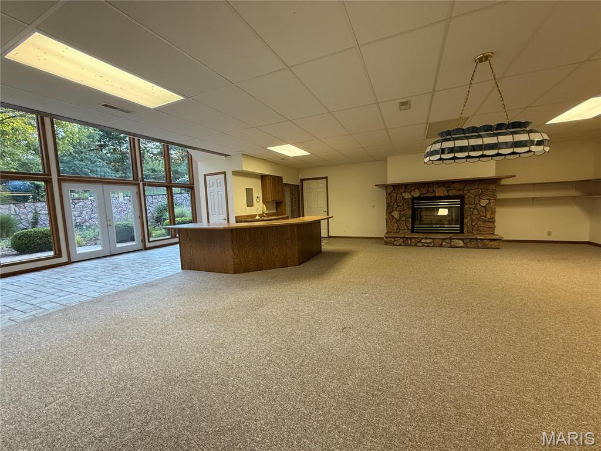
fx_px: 243
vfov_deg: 85.7
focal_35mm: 14
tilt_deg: -5.1
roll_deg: +2.1
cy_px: 226
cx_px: 300
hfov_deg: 102.1
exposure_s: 1/120
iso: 320
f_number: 2.2
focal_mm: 2.22
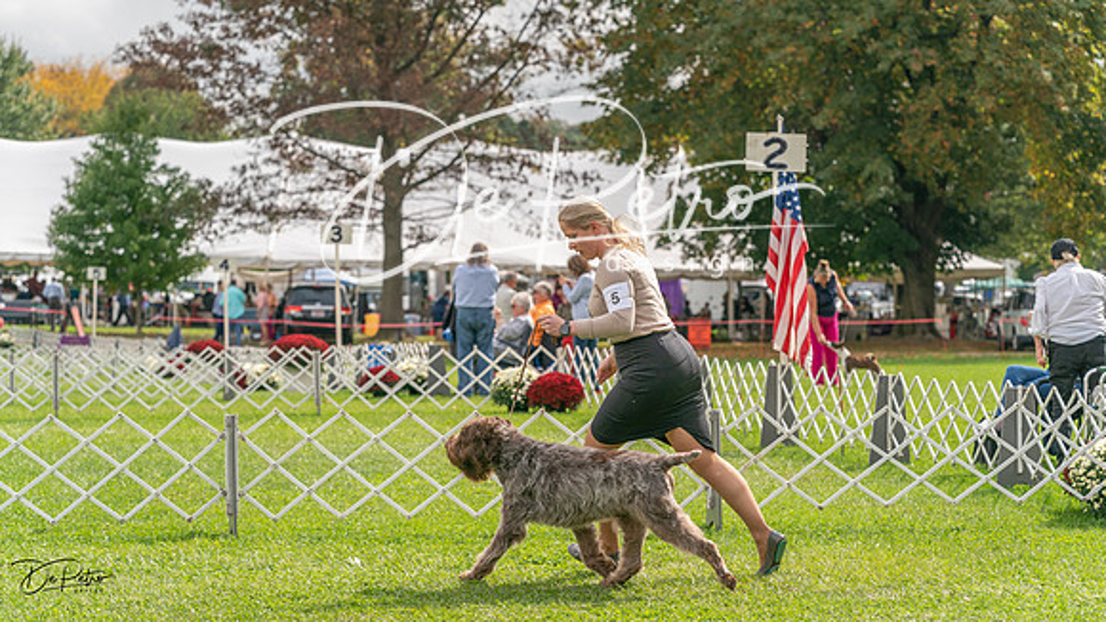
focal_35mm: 110
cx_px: 553
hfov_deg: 19.5
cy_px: 311
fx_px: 3225
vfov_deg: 11.0
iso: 500
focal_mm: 105
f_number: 5
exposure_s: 1/2000
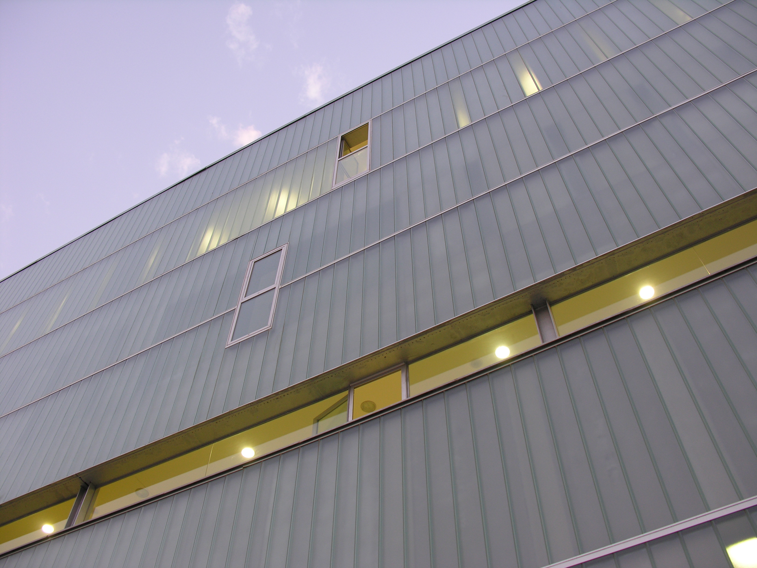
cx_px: 378
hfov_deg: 52.6
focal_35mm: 35
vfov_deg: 40.7
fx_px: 765
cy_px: 284
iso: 50
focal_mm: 8.9
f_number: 2.8
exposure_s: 1/19
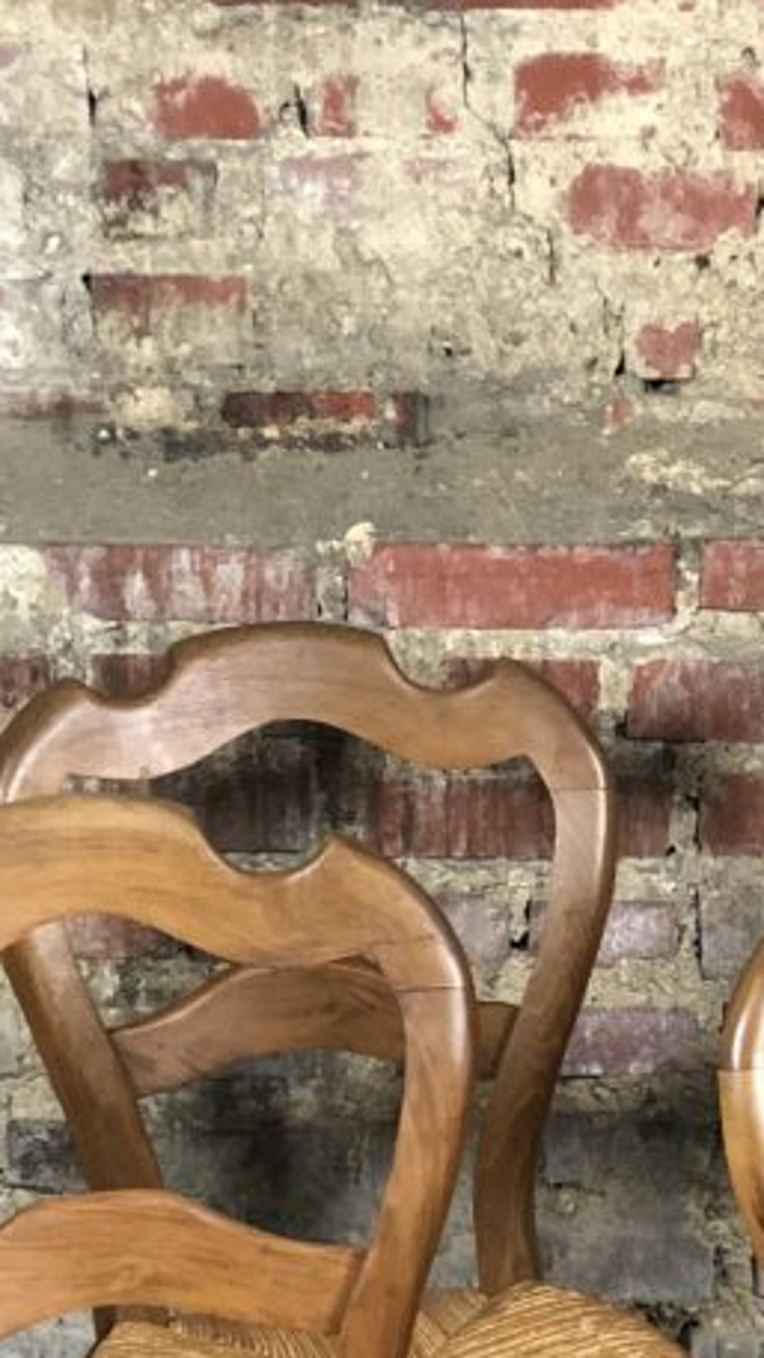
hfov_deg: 9.5
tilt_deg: -18.9
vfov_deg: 16.6
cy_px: 1331
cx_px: 728
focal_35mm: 127
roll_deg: -1.7
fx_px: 4575
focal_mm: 6
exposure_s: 1/25
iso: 160
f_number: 2.4
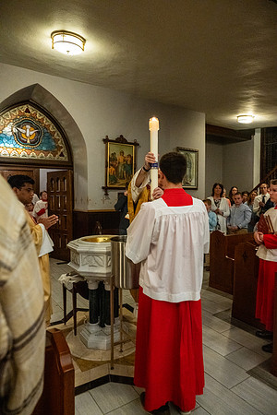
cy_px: 208
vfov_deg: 73.7
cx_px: 138
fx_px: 277
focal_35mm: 24
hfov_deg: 53.1
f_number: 6.3
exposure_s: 1/60
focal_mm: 24
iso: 5000
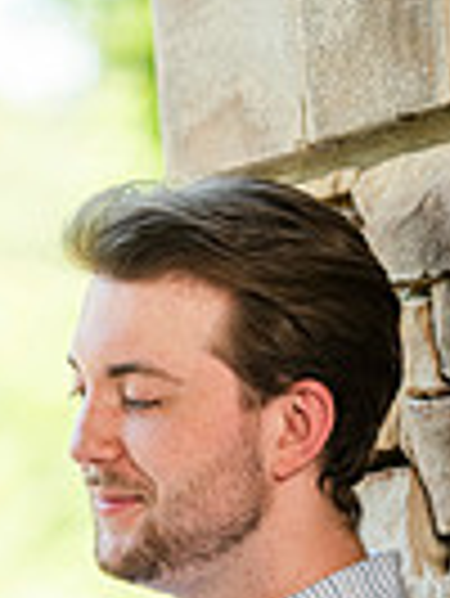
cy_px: 751
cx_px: 54
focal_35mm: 396
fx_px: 6853
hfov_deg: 3.8
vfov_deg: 5.0
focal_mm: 122
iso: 400
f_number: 3.5
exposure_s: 1/500
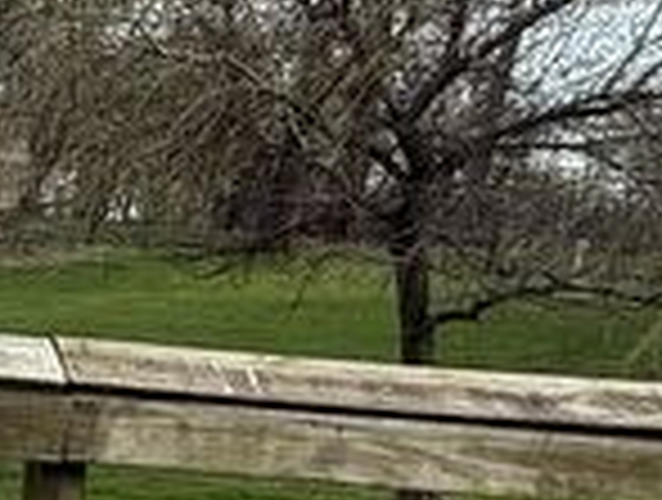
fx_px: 1457
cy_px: 518
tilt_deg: -6.0
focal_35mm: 76
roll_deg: +1.6
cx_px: -734
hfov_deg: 17.0
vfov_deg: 18.9
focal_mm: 2.22
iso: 50
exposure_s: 1/985
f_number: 2.2
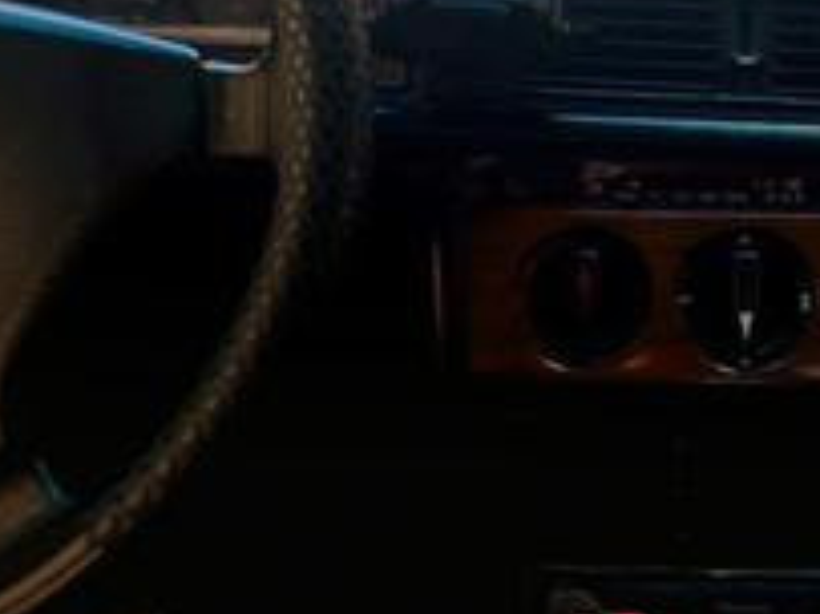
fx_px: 2131
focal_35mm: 90
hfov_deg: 21.7
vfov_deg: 15.7
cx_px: 561
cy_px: -160
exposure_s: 1/107
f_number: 2.2
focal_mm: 3.73
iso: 113
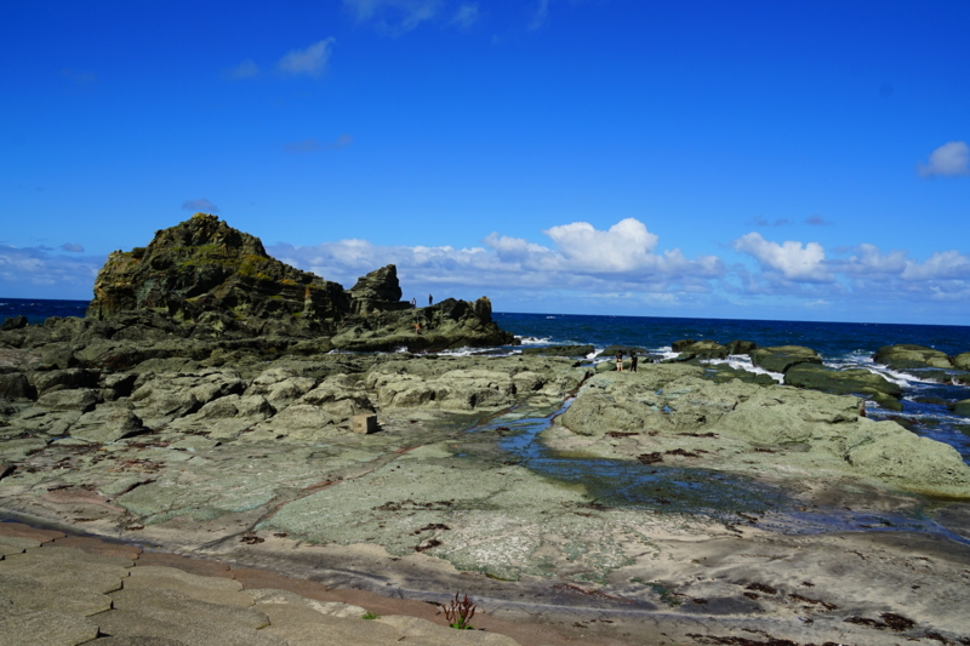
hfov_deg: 67.4
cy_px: 323
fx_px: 727
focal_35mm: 27
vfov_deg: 47.9
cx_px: 485
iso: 100
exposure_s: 1/350
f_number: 11
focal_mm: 18
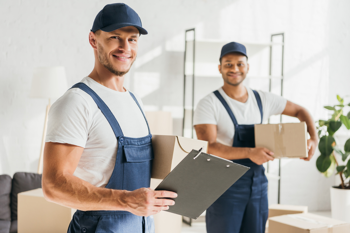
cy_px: 116
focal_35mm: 65
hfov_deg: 30.9
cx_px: 175
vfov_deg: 20.9
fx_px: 632
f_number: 4
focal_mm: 65
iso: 200
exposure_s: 1/160
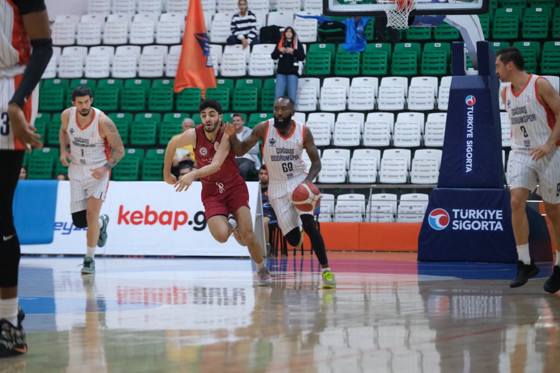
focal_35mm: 159
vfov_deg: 8.6
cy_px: 186
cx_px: 280
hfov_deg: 12.9
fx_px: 2473
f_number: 2.8
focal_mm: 106
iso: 4000
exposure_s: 1/500
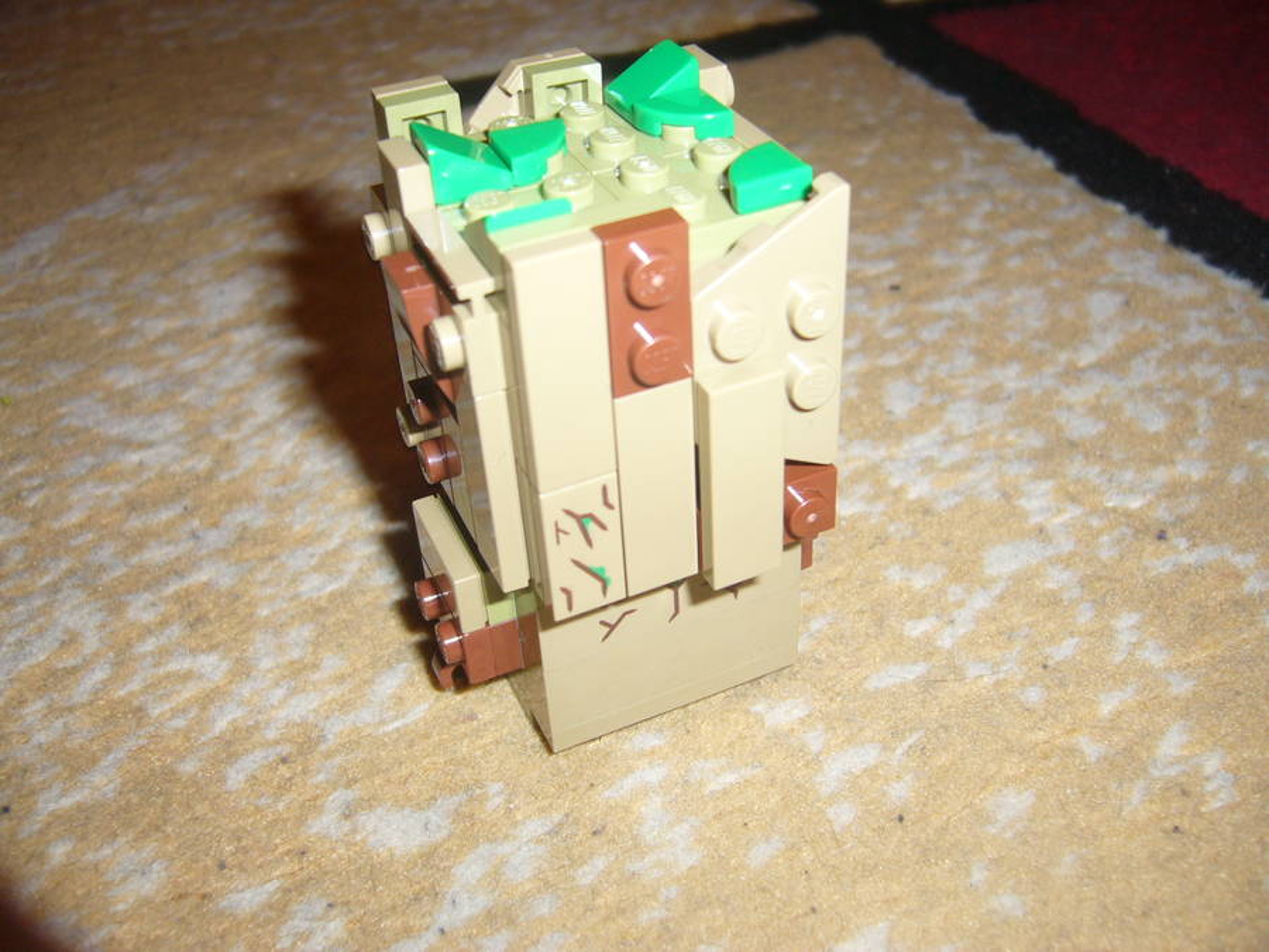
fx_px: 1283
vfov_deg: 40.7
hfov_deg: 52.6
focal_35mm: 35
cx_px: 634
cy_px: 476
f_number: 2.8
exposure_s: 1/30
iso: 100
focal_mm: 5.8
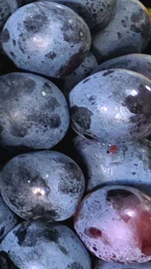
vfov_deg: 10.6
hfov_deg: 4.5
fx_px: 1388
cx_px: -773
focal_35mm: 195
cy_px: -157
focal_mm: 6.3
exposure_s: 1/120
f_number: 1.7
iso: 500
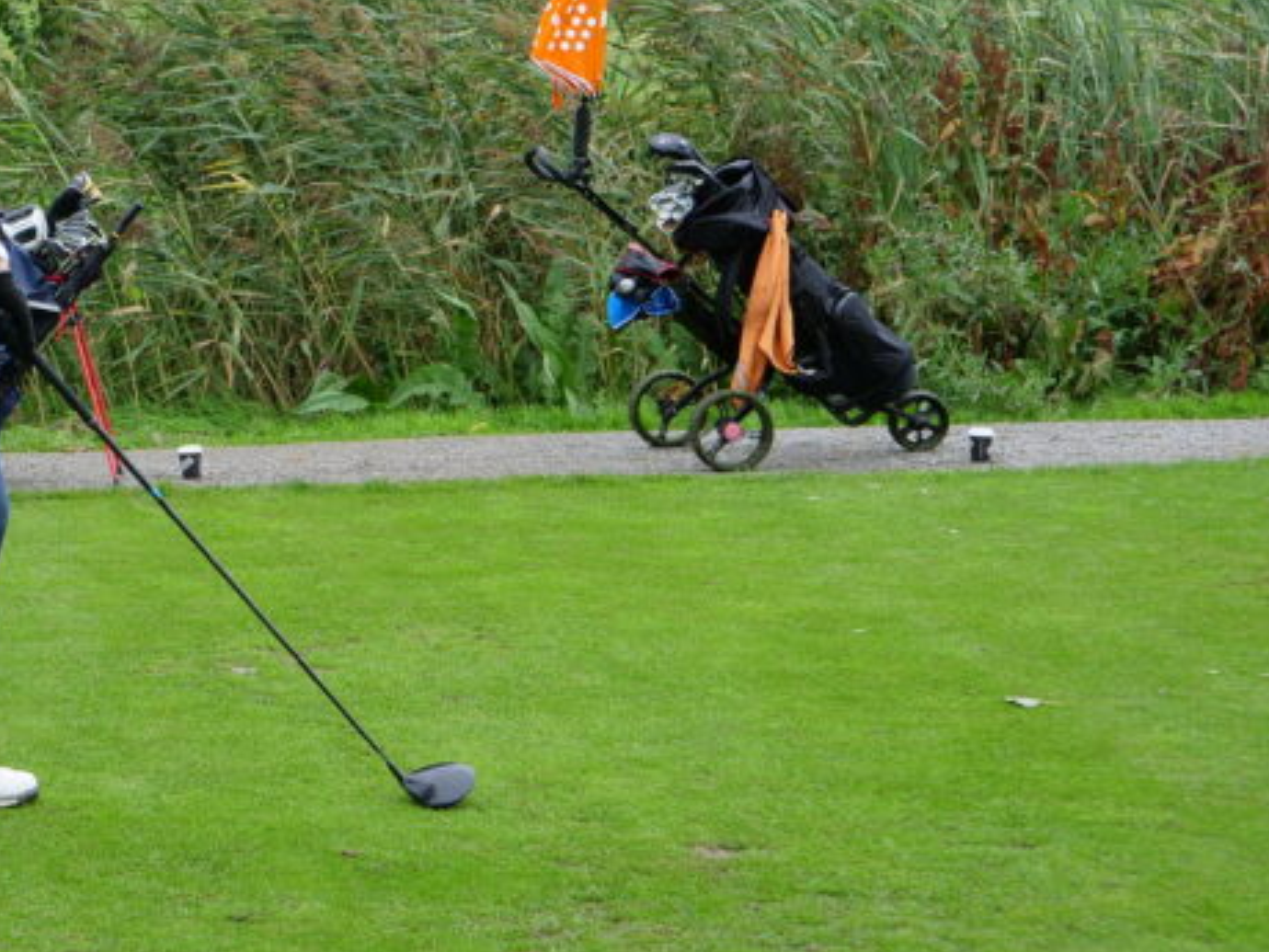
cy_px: 232
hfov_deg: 21.0
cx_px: -121
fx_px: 3263
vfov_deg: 16.5
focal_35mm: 89
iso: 200
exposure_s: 1/125
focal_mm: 20
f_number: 3.5
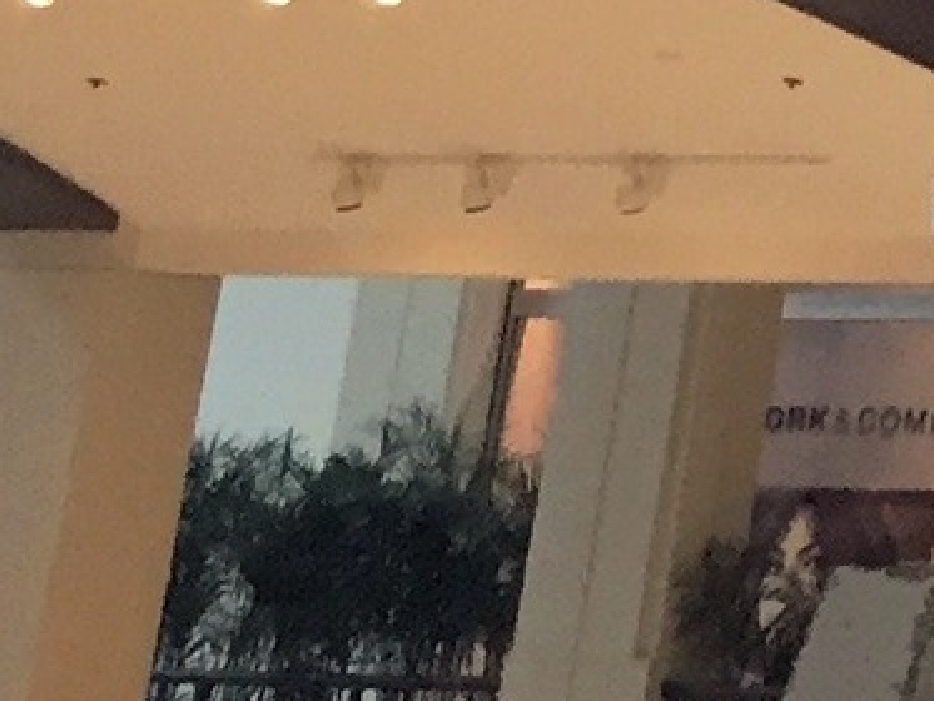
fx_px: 5371
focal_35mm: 199
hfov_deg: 8.5
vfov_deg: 6.6
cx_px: 2722
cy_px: -1612
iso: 40
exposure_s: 1/30
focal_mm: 4.15
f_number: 2.2
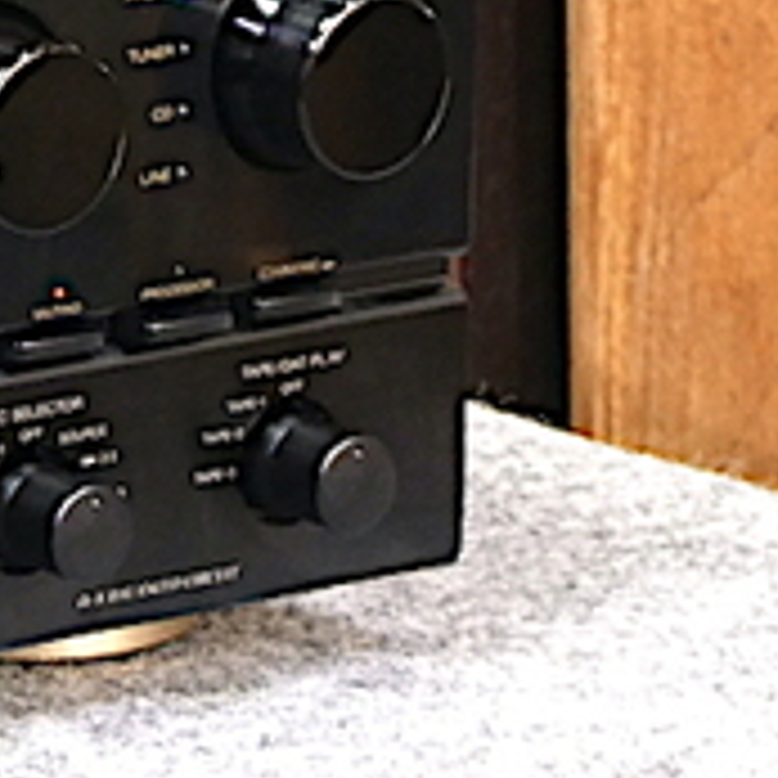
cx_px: -1246
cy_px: 112
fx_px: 13197
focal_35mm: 519
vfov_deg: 3.4
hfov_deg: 3.3
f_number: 5.1
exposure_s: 1/1.6
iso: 200
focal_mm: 19
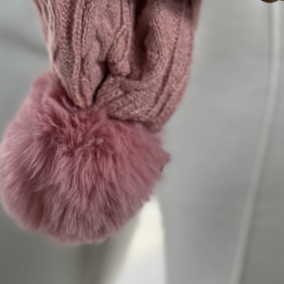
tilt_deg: -28.8
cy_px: -39
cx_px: 104
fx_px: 1457
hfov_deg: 11.1
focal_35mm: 157
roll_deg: -0.3
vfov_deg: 11.0
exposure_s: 1/120
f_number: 2.8
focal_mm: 9
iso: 50
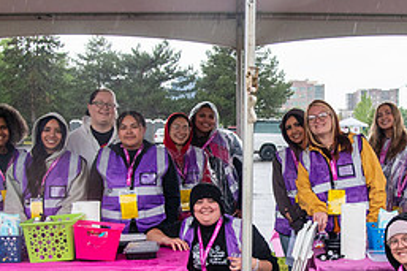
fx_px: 712
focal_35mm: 63
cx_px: 285
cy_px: 180
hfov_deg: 31.5
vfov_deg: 21.5
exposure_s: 1/320
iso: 2500
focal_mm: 24
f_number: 4
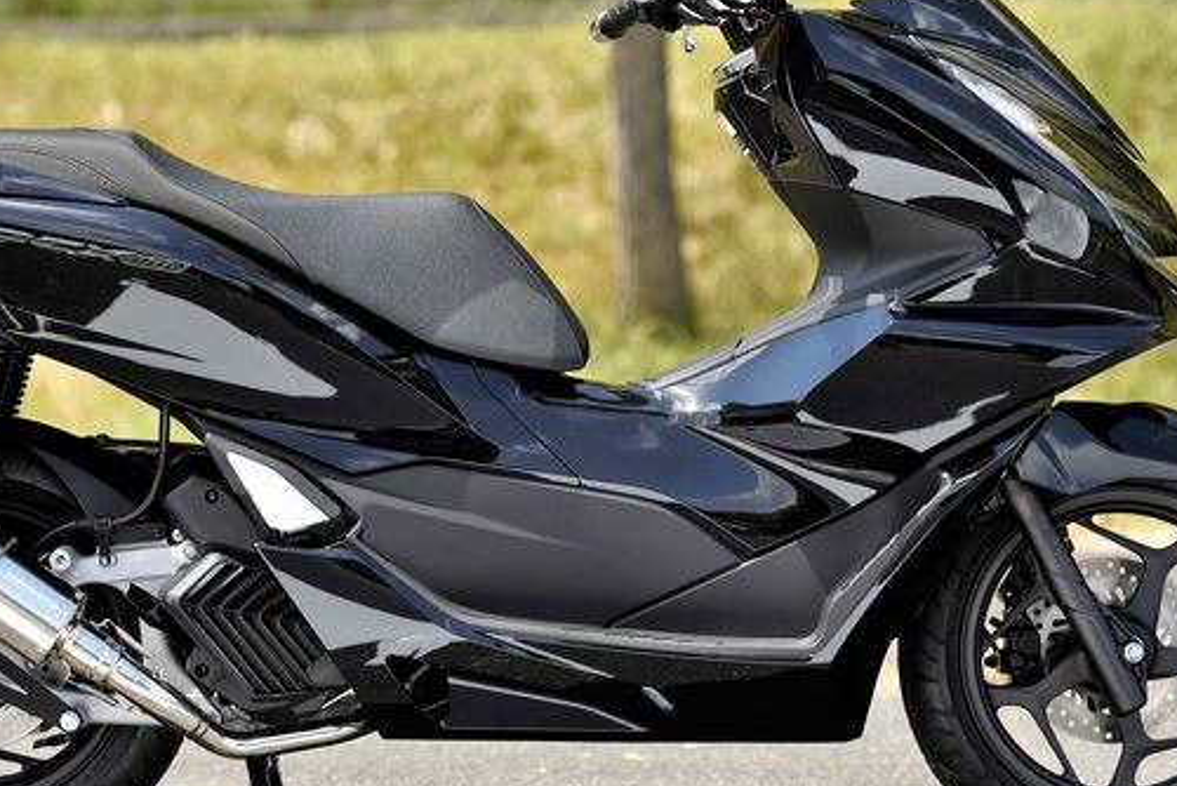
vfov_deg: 8.2
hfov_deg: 12.2
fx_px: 5496
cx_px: 565
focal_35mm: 168
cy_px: 275
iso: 200
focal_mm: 105
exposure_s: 1/2500
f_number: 2.8
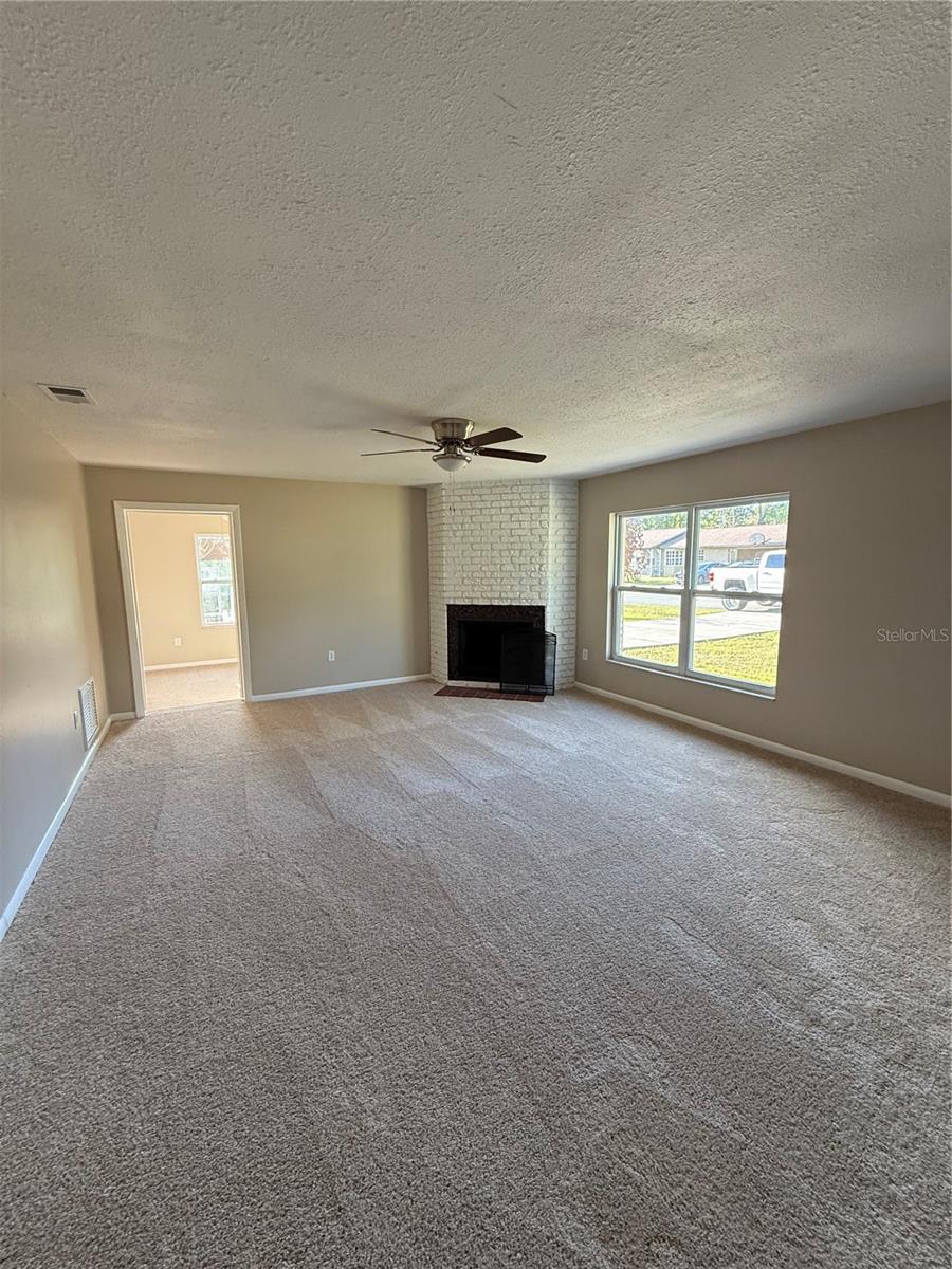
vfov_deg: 102.1
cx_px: 476
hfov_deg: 85.7
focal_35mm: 14
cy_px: 634
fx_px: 513
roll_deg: -0.5
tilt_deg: -7.3
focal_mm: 2.22
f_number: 2.2
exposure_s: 1/99
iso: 250
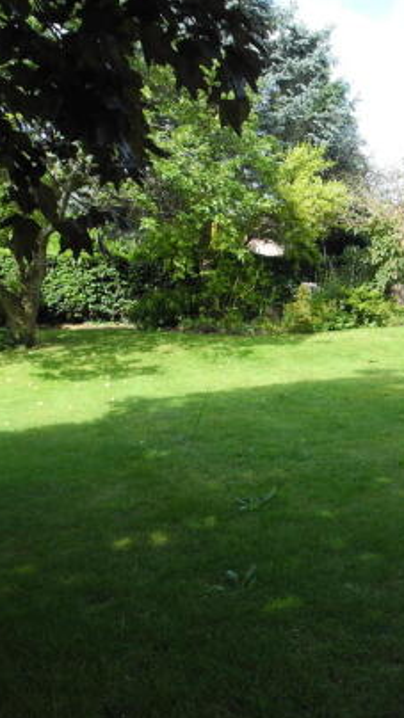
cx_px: 433
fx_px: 839
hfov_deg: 25.3
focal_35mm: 44
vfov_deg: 46.4
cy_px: 360
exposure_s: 1/286
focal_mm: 6
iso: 100
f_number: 2.8
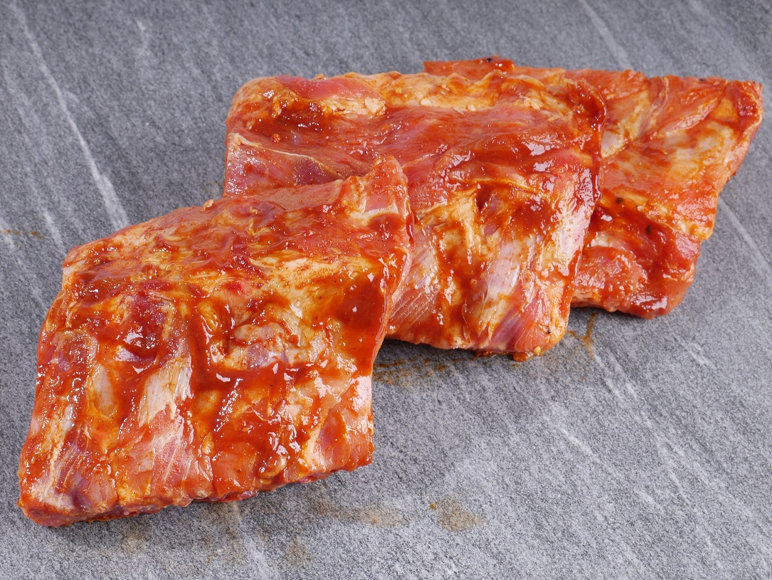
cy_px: 298
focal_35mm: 91
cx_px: 369
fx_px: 2031
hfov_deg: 21.5
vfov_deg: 16.3
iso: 200
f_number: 9
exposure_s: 1/160
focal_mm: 43
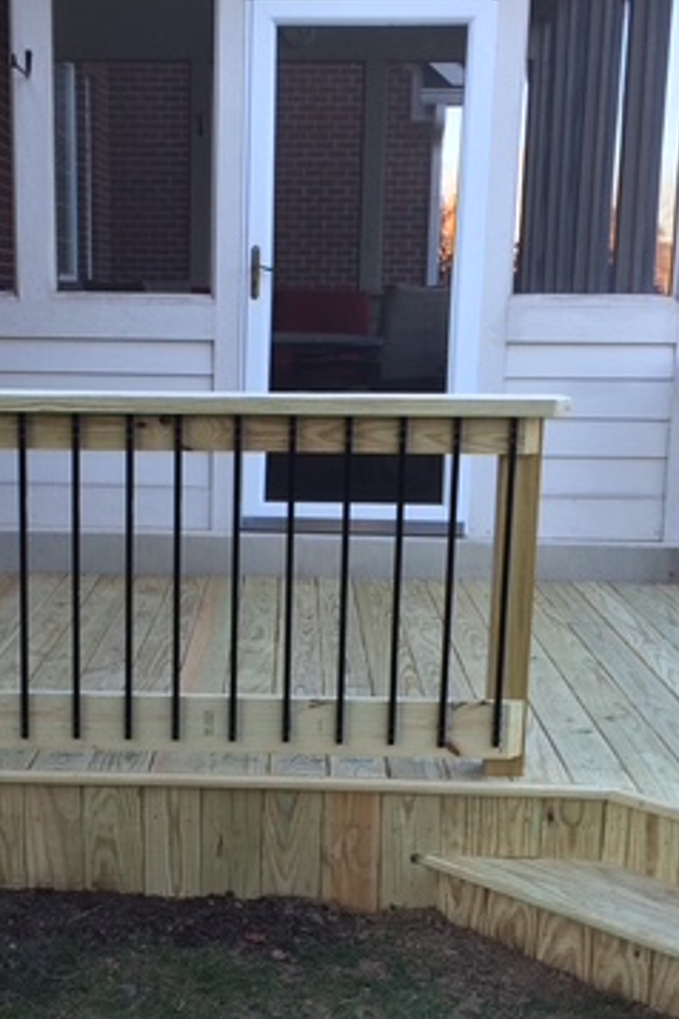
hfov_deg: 24.9
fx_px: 1528
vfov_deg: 36.7
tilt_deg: -12.9
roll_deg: -0.6
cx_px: 211
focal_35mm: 54
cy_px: 639
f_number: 2.2
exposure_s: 1/120
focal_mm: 4.15
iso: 40
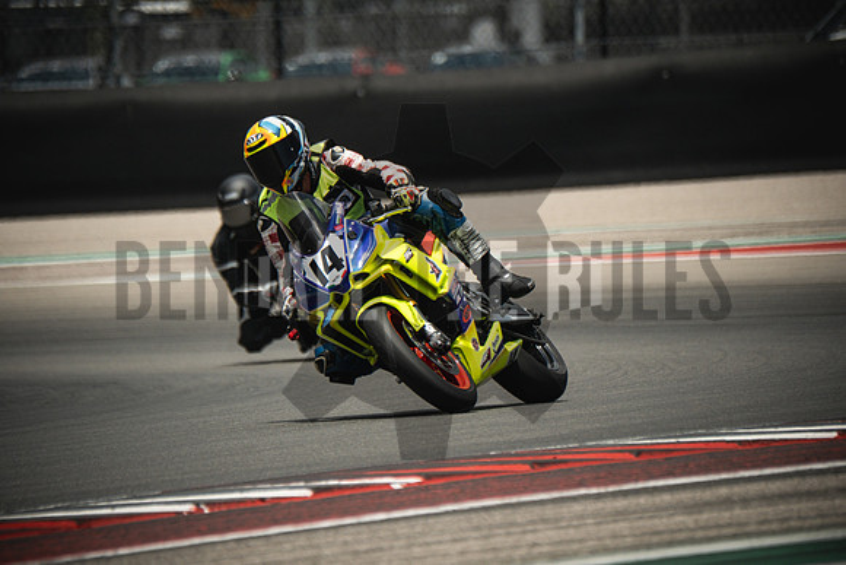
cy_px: 282
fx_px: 14103
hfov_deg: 3.4
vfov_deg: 2.3
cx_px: 423
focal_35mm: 600
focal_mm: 400
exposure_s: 1/1600
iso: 500
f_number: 5.6
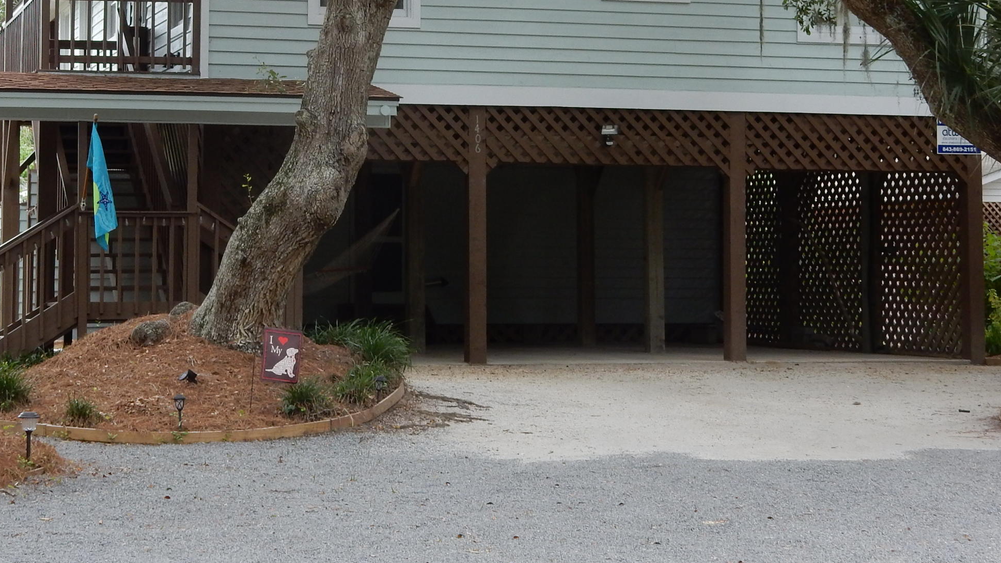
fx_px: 2283
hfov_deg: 24.7
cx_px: 373
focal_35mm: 86
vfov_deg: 13.9
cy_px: 72
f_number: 4.5
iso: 125
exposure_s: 1/125
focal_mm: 9
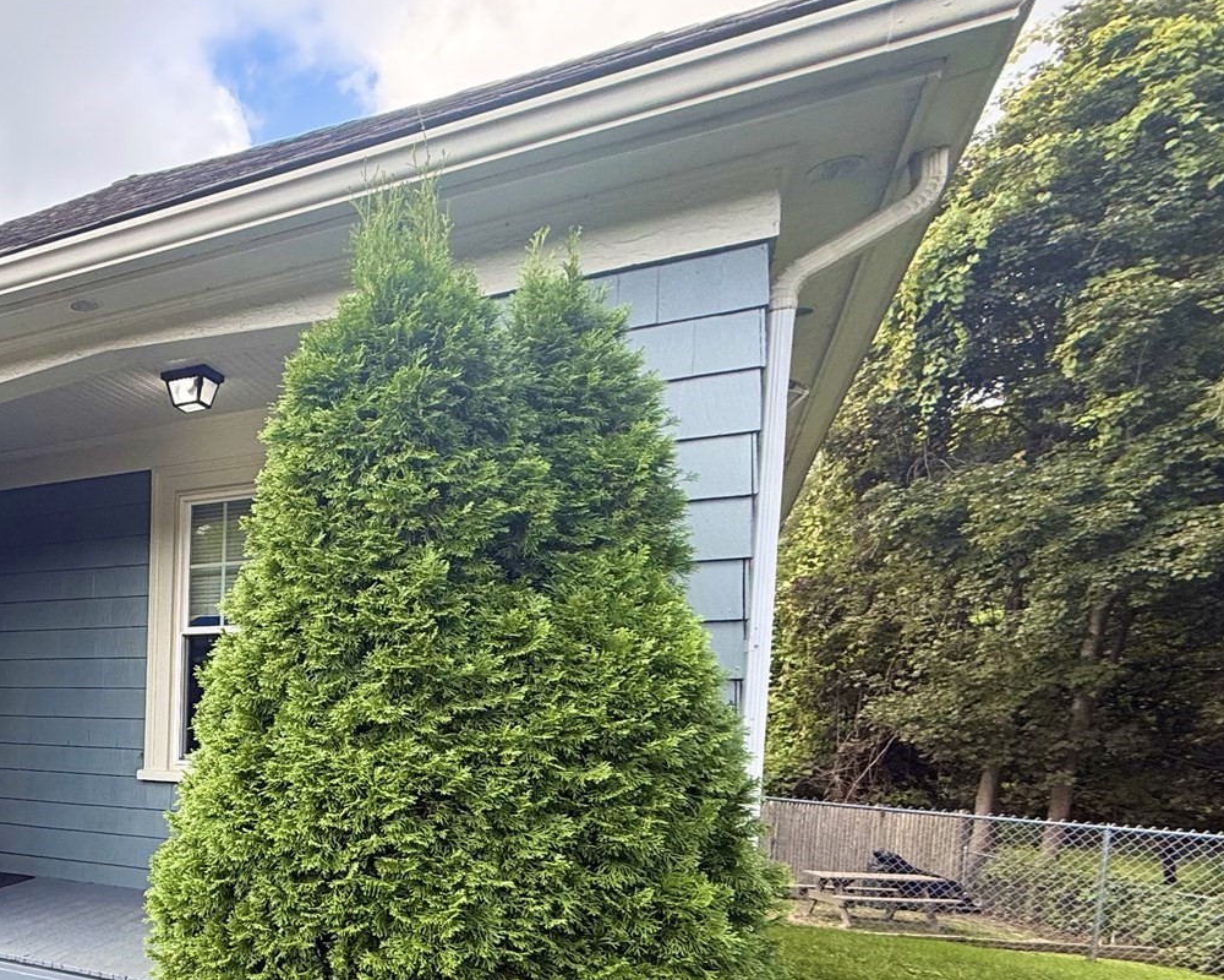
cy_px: 789
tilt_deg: -4.3
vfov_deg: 48.5
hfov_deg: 50.9
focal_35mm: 28
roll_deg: -0.2
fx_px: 1014
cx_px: 16
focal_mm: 2.22
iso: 50
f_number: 2.2
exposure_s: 1/268
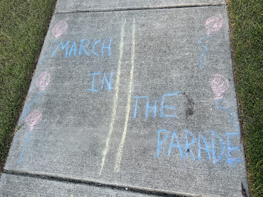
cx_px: 132
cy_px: 98
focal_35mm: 26
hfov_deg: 67.3
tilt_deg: -65.1
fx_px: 198
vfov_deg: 53.1
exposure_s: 1/419
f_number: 1.5
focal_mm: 5.7
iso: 50
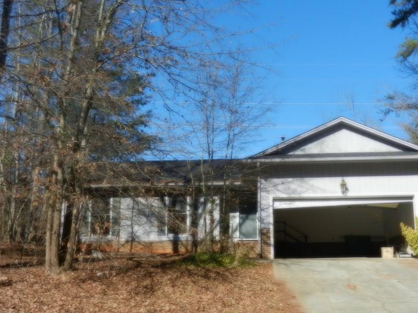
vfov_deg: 34.2
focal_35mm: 42
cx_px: 234
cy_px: 183
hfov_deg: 44.7
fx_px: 507
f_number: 3.8
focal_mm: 5.9
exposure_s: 1/1250
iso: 160
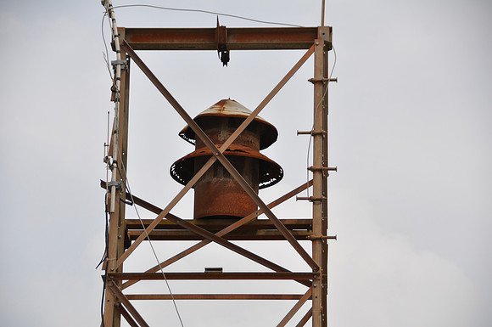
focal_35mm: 158
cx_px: 246
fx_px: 2149
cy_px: 164
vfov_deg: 8.7
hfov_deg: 13.1
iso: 200
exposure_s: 1/640
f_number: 6.3
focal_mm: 105
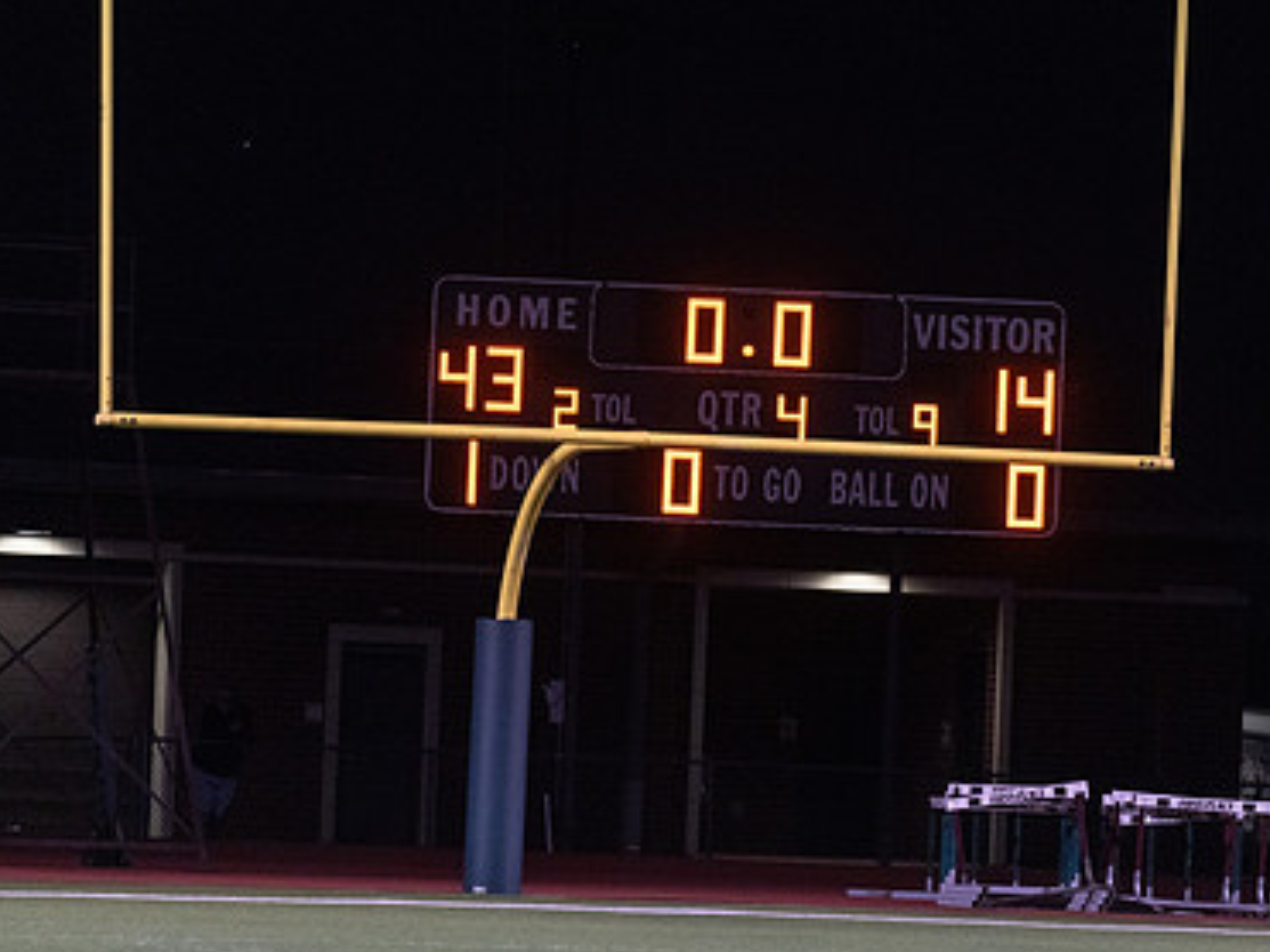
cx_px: 757
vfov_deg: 4.9
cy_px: 402
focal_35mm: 301
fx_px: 11040
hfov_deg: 6.6
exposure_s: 1/1000
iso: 5000
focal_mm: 200
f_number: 2.8
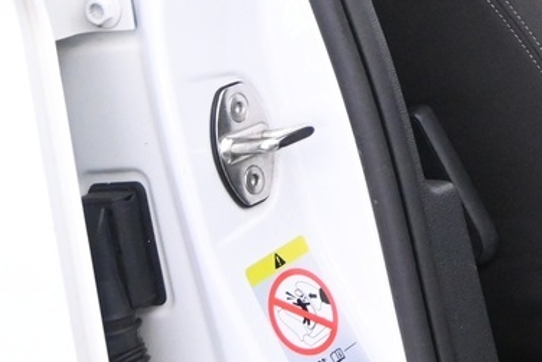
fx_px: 1899
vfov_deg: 10.7
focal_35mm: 126
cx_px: 911
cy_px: -45
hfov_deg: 14.6
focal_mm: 19.5
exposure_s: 1/30
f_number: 3.8
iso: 2500
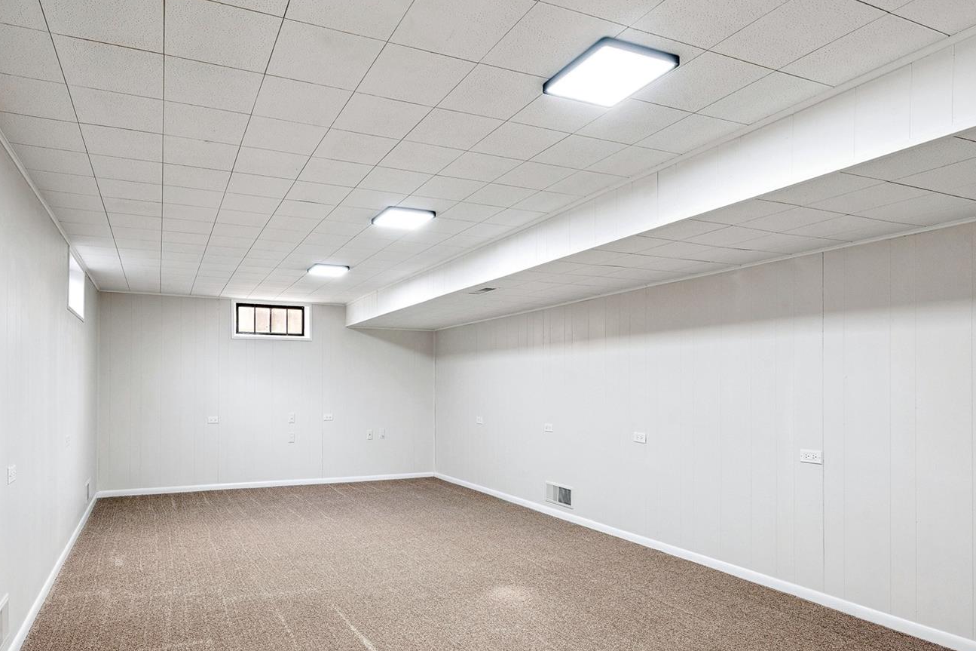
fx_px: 569
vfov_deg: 59.1
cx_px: 378
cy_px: 383
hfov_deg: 80.0
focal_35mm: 21
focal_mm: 17
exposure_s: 1/13
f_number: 10
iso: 400
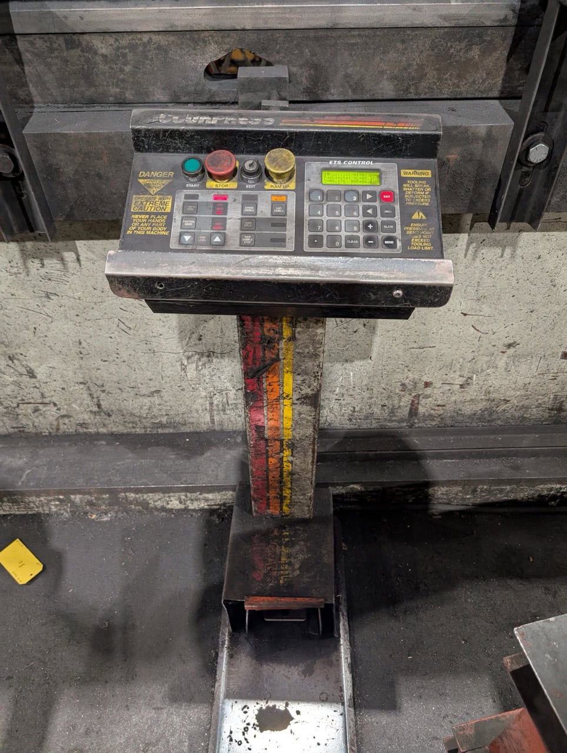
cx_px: 284
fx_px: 523
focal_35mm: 24
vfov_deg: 71.5
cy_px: 376
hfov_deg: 56.9
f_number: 1.7
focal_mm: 6.9
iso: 87
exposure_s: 1/93
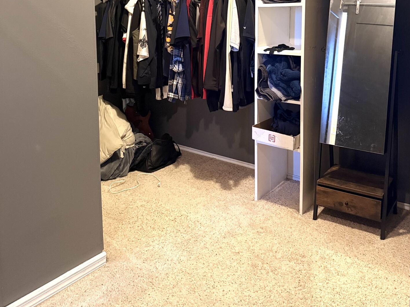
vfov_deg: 40.1
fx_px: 403
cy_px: 61
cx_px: 217
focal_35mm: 34
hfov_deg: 53.9
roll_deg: -0.6
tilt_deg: -6.4
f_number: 1.78
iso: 640
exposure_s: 1/40
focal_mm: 6.76
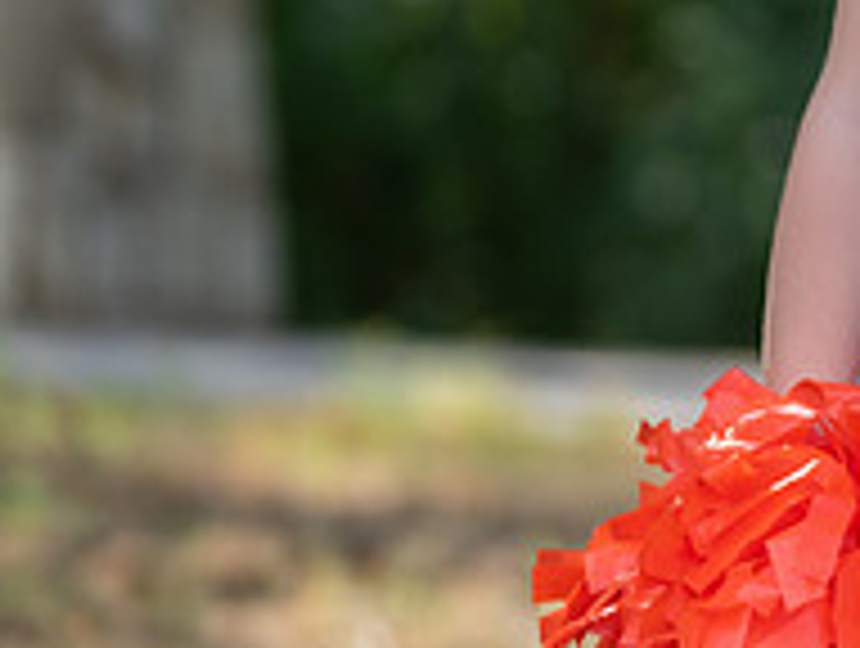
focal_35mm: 443
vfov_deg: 3.4
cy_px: -34
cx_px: 1296
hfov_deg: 4.4
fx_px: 11027
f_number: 2.8
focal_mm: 126
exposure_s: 1/400
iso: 100
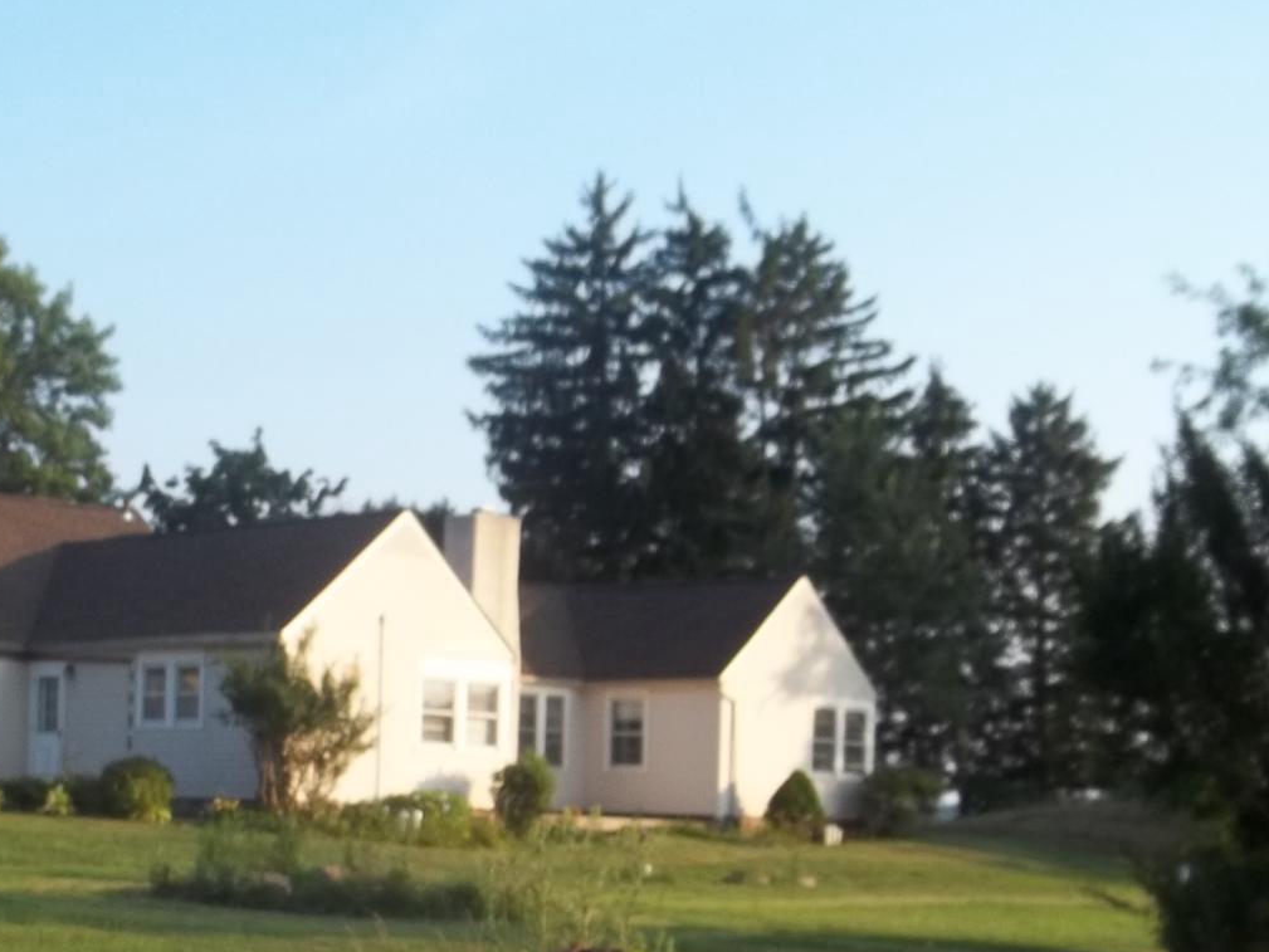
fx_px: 2456
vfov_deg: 21.5
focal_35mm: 67
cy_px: 841
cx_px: 324
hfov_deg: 28.6
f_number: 3.3
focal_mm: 5.9
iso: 64
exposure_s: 1/320
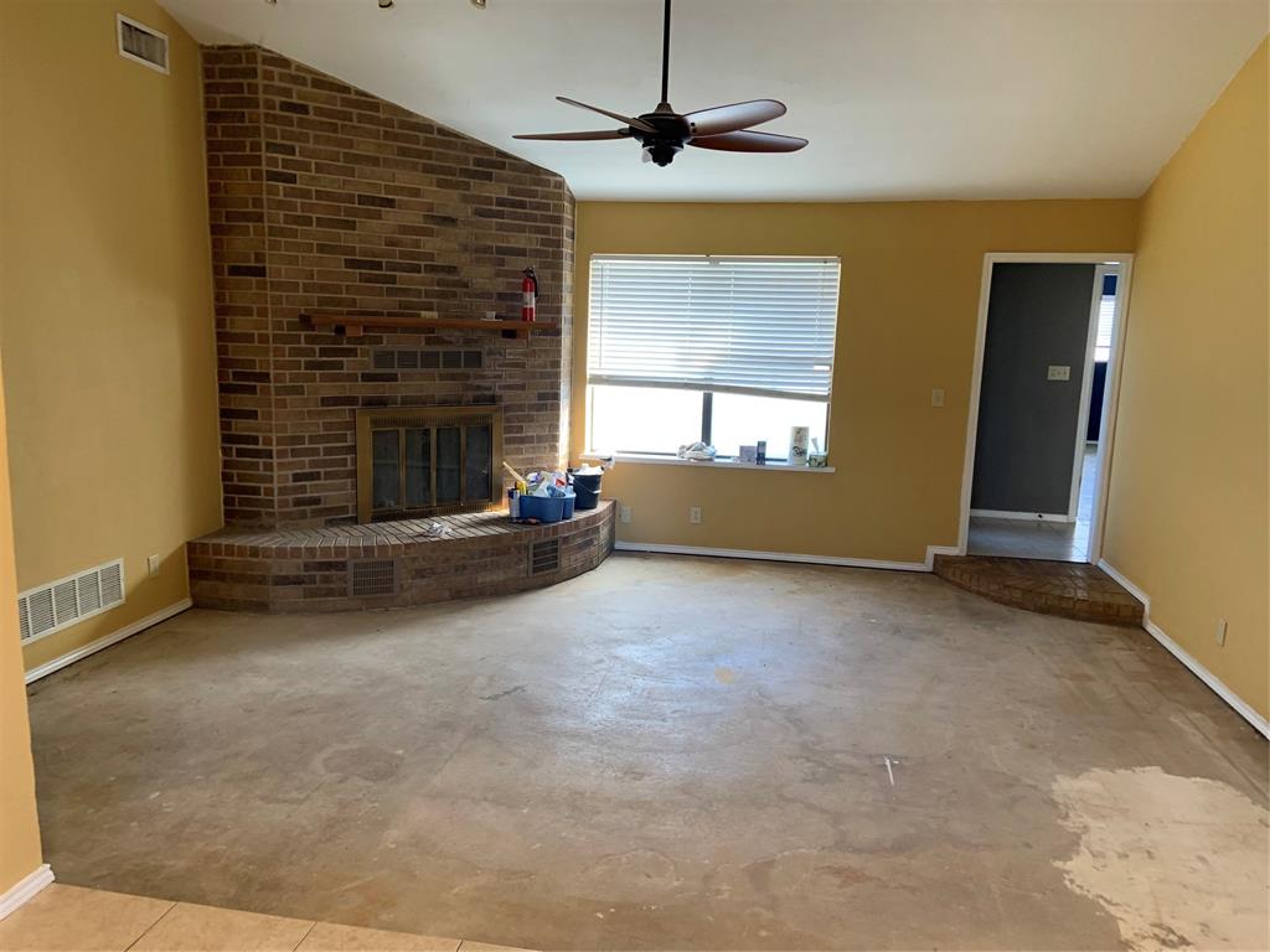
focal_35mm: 26
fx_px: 954
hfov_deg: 67.3
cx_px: 635
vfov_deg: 53.1
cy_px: 476
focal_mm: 4.25
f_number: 1.8
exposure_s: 1/60
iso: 100
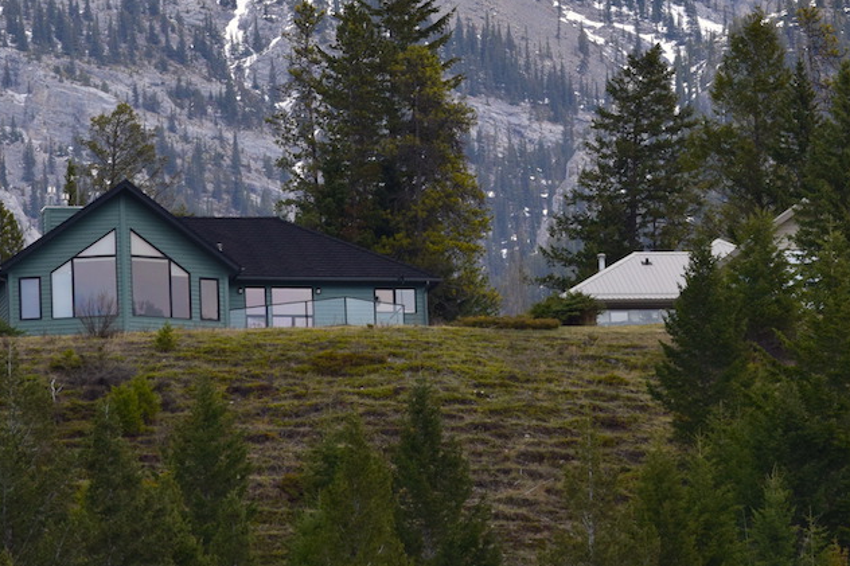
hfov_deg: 5.4
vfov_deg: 3.6
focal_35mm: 380
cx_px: 582
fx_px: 8970
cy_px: 30
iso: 400
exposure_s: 1/500
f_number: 11
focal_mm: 125
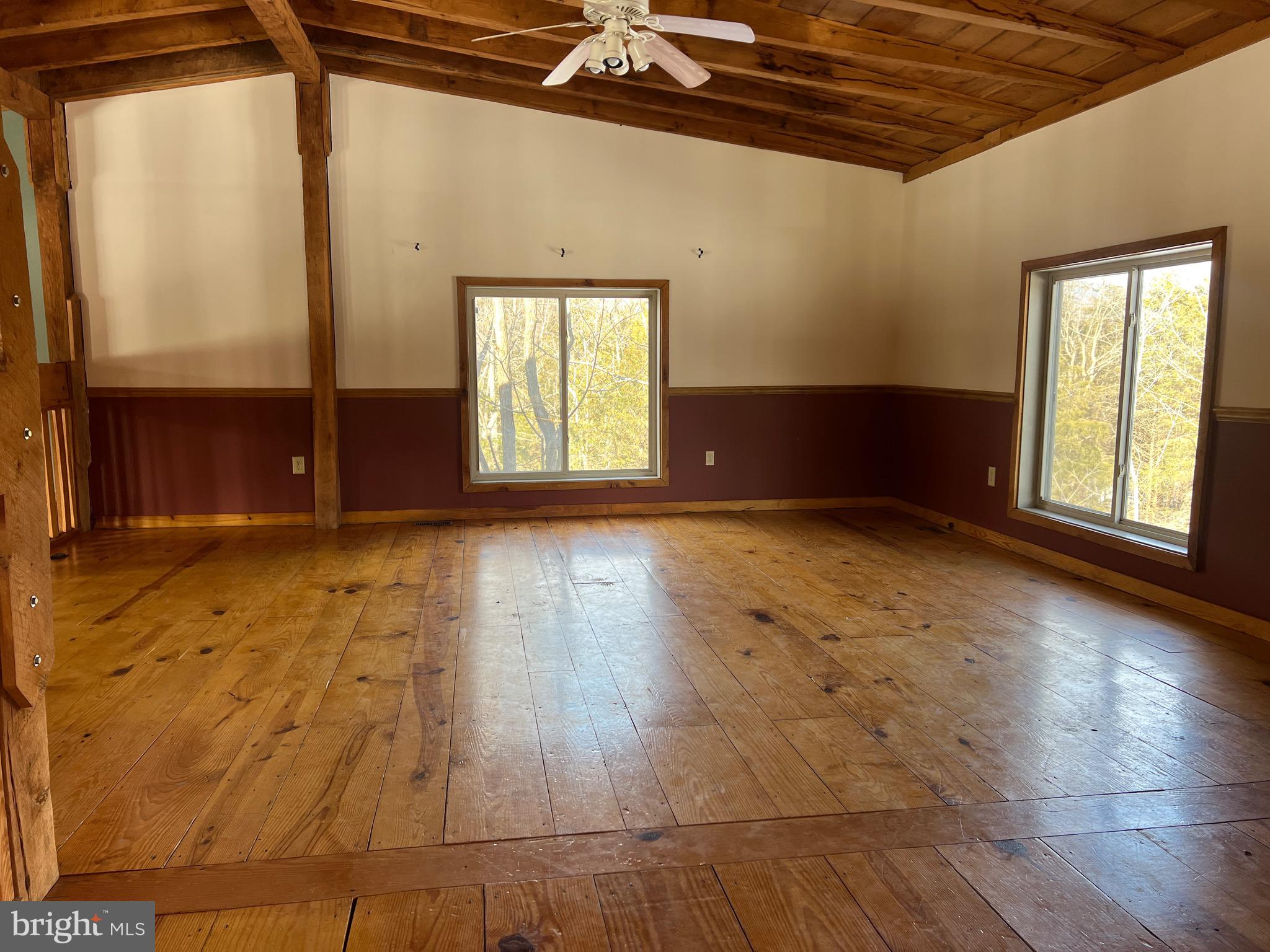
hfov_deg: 67.3
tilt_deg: -6.5
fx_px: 954
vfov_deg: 53.1
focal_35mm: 26
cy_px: 476
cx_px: 635
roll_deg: +0.4
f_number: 1.5
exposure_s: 1/121
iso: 50
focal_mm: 5.7
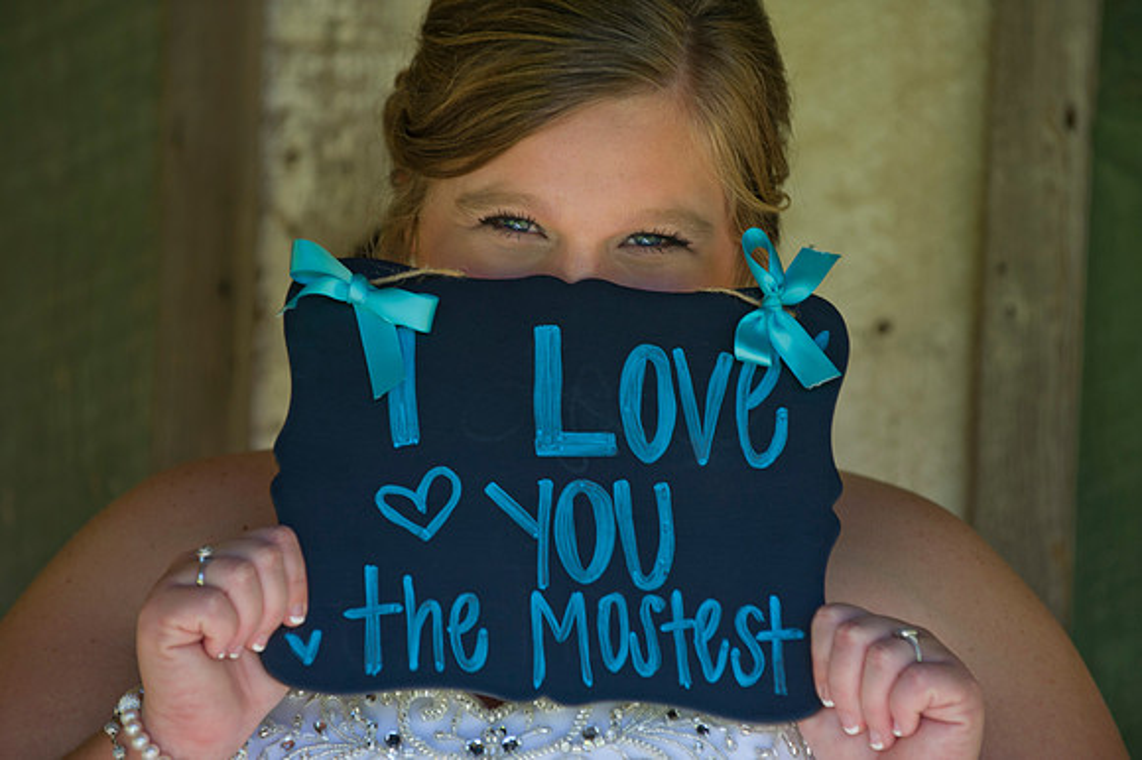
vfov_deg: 7.6
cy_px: 380
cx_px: 571
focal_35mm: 180
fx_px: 5707
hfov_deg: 11.4
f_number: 3.5
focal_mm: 180
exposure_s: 1/160
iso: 200
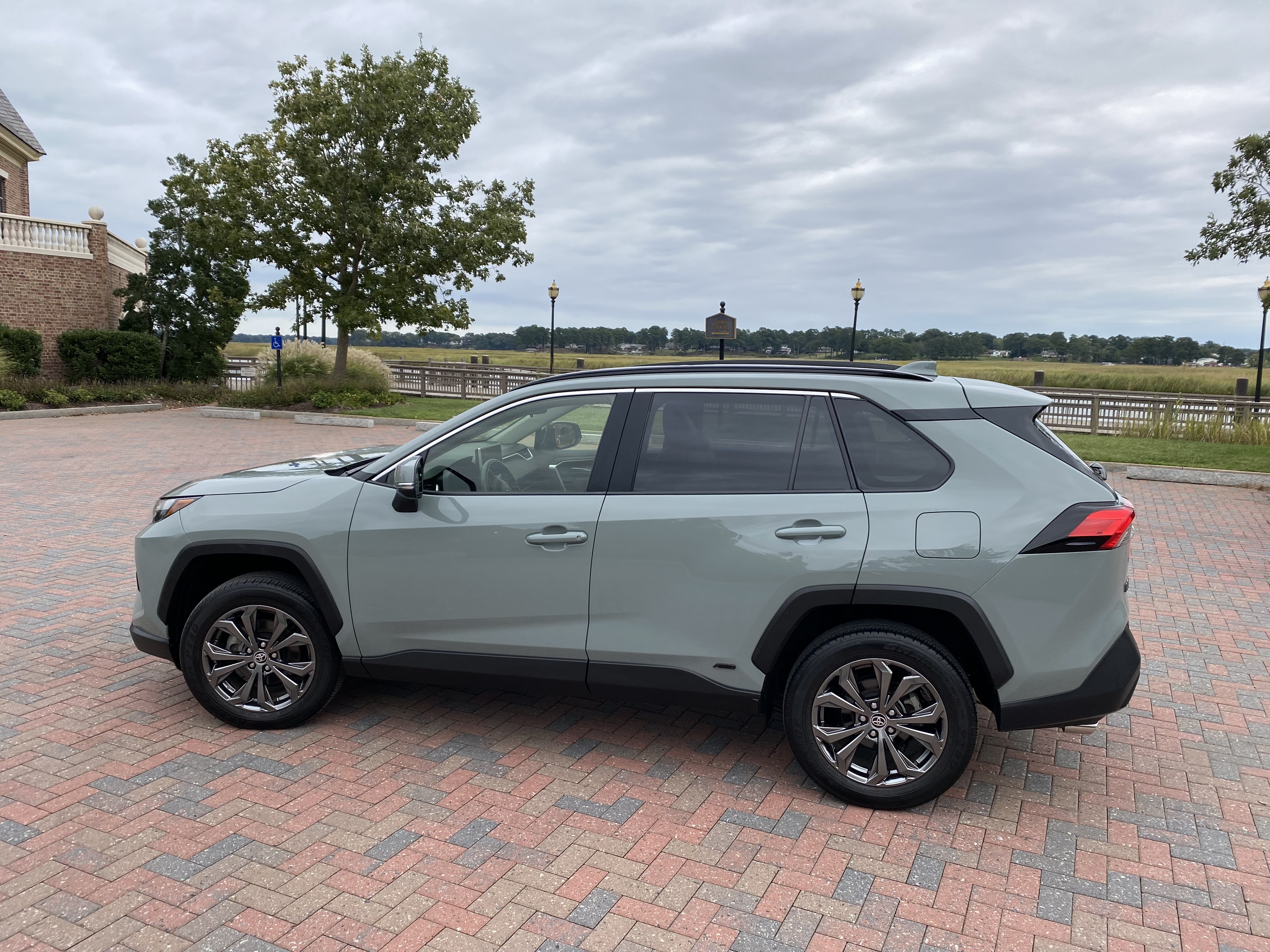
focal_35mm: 26
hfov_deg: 67.3
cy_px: 476
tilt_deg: -8.5
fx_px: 954
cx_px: 635
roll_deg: -1.2
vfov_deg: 53.1
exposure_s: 1/524
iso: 32
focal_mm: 4.25
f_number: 1.8
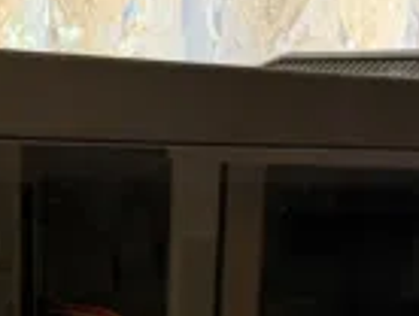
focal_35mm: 111
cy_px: 608
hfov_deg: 17.7
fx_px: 1346
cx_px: 146
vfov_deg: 12.1
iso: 800
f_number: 1.78
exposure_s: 1/50
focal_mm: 6.76
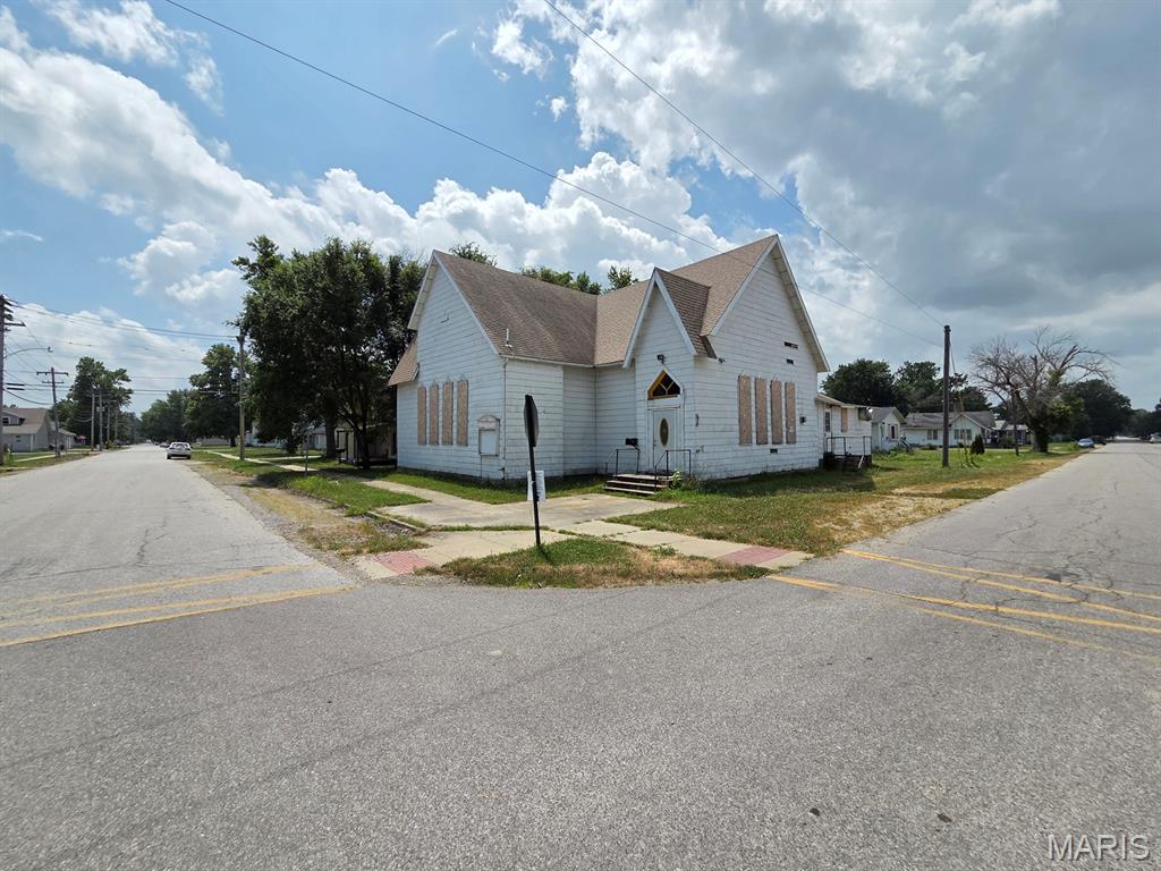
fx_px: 436
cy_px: 436
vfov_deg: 89.9
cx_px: 580
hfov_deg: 106.2
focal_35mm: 13
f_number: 2.2
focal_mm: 2.2
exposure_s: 1/3220
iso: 50
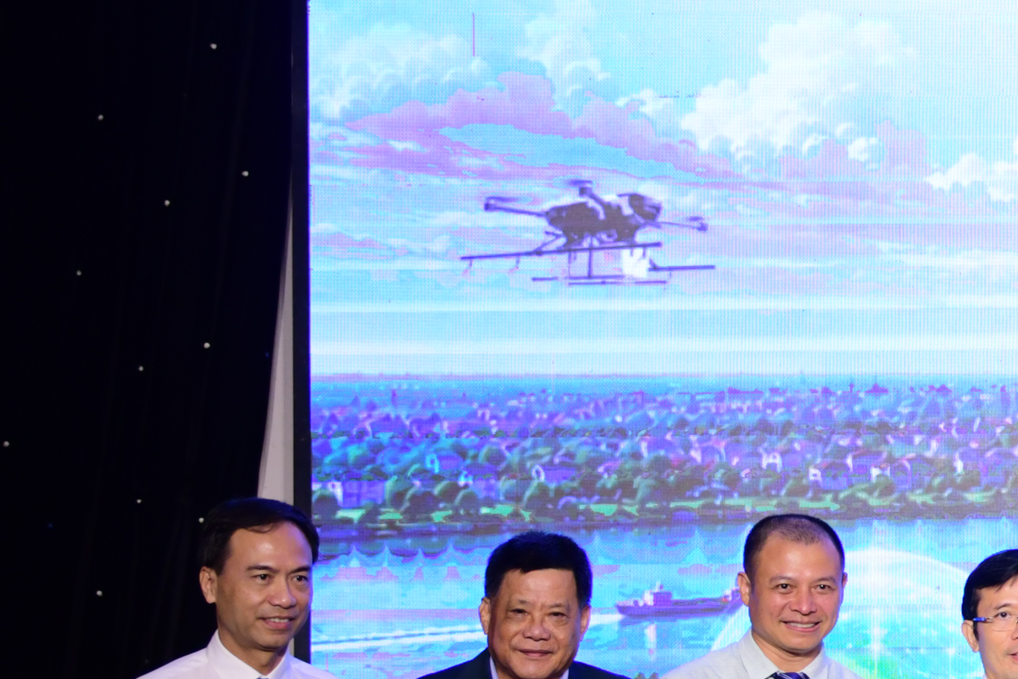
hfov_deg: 5.3
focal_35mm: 385
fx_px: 10885
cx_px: 1925
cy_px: 443
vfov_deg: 3.6
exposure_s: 1/250
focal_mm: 98
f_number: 2.8
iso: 800
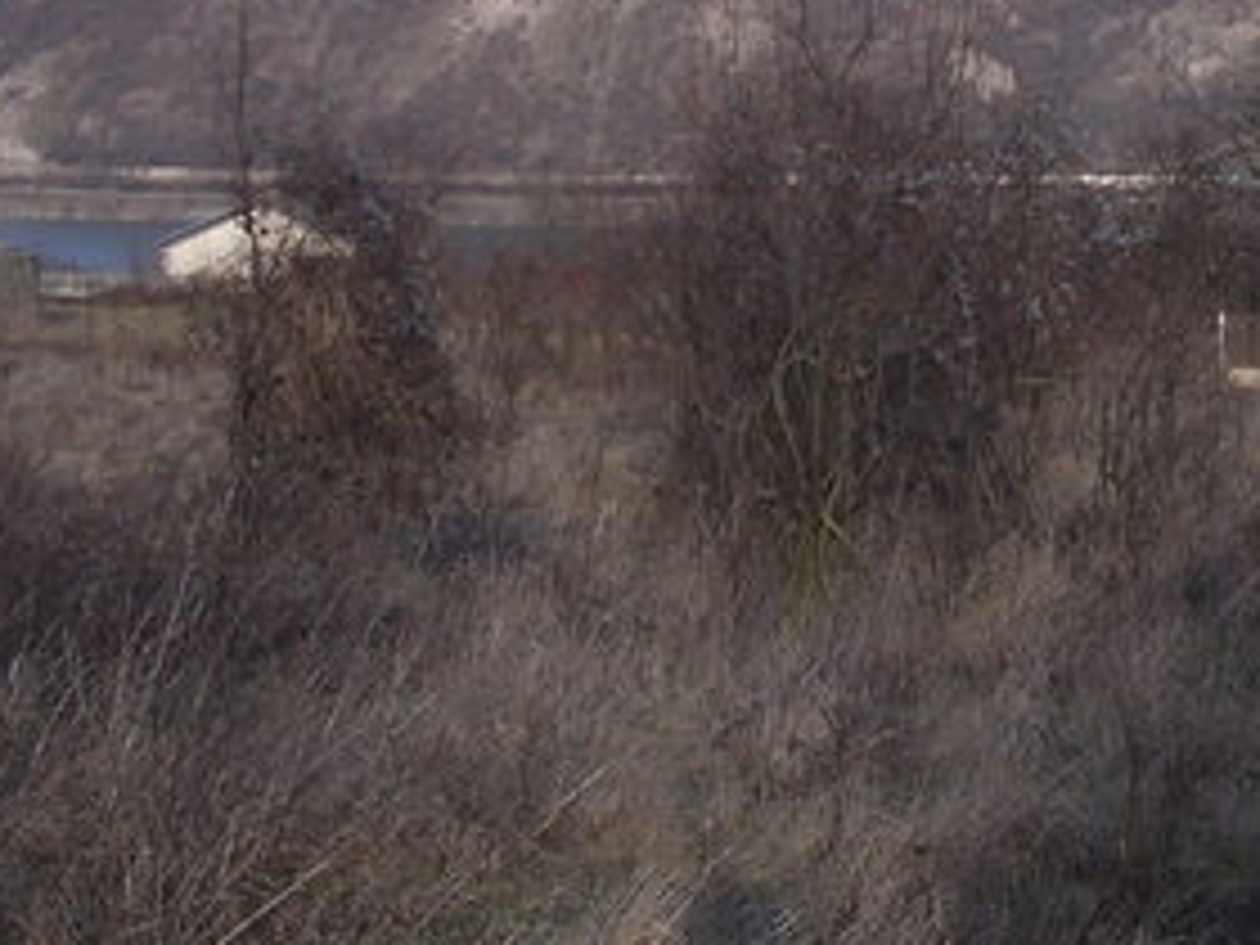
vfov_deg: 16.6
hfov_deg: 22.2
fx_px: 3167
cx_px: 1017
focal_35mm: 87
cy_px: -32
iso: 100
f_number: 5.6
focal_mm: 5.8
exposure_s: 1/179
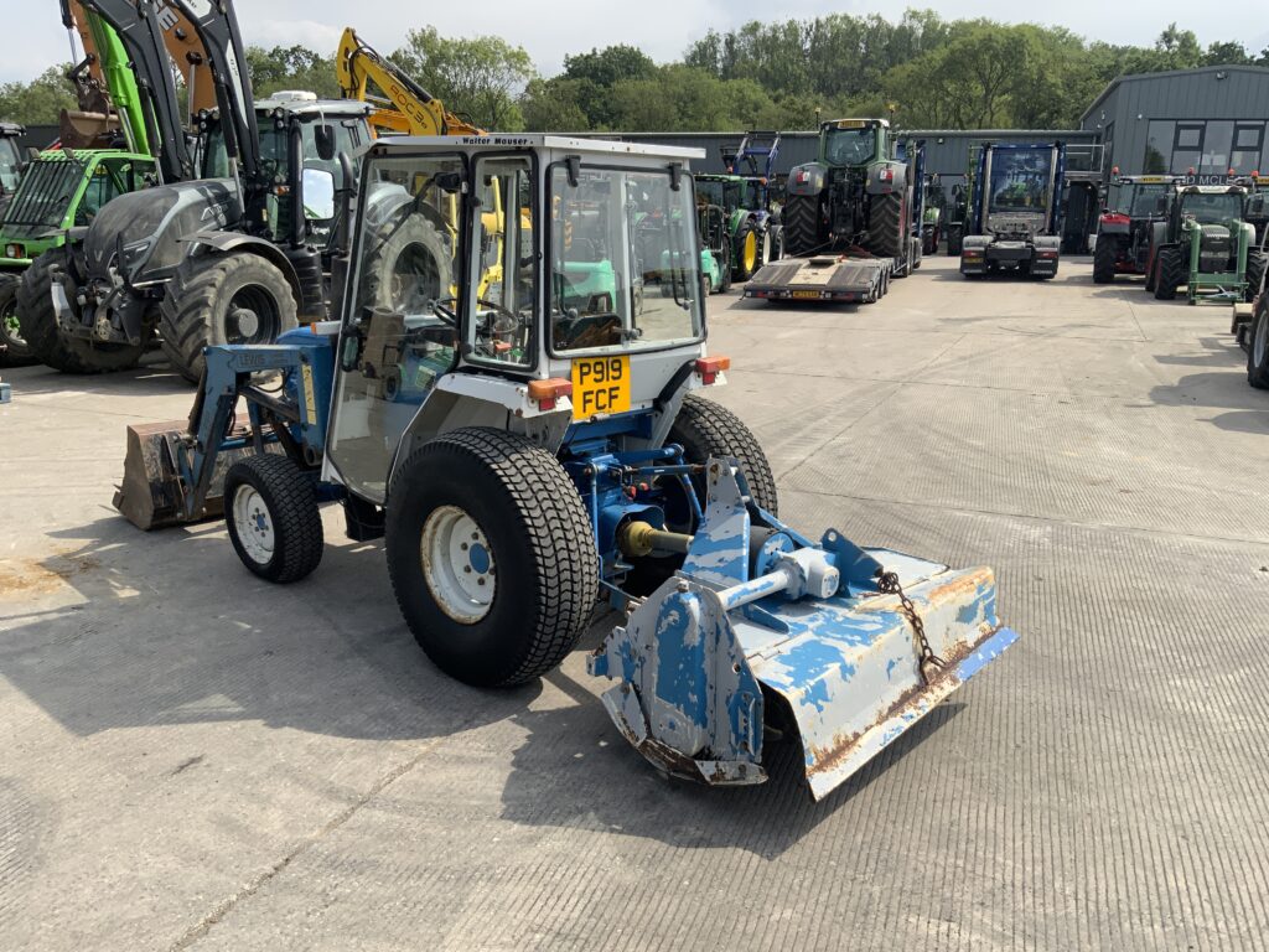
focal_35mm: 29
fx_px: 1063
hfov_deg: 61.7
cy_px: 476
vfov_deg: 48.2
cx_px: 634
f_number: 1.8
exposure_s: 1/1377
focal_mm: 3
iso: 16
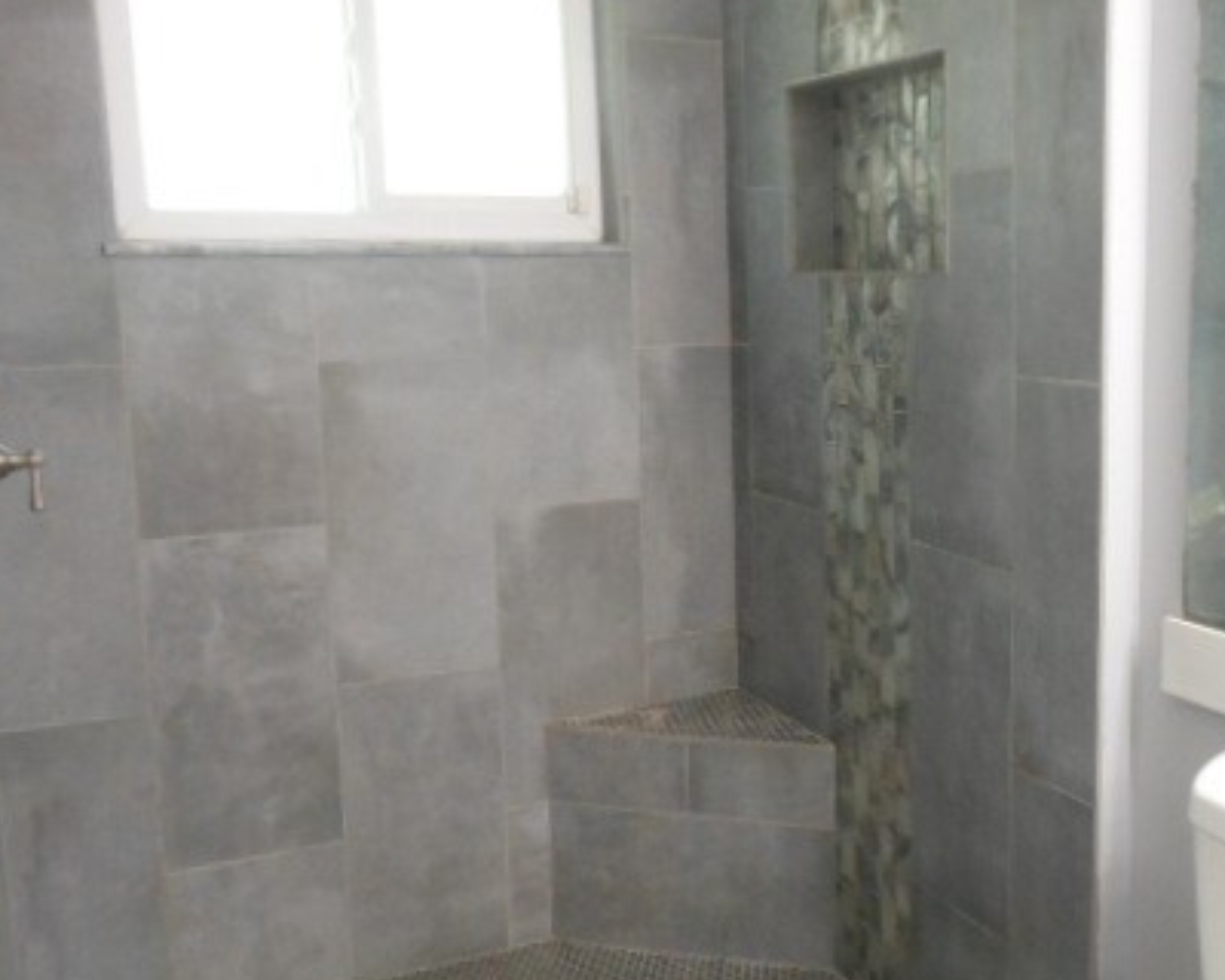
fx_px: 1414
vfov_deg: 38.1
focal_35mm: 39
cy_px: 407
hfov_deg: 45.9
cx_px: 851
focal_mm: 4.5
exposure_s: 1/25
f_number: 3.2
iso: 400
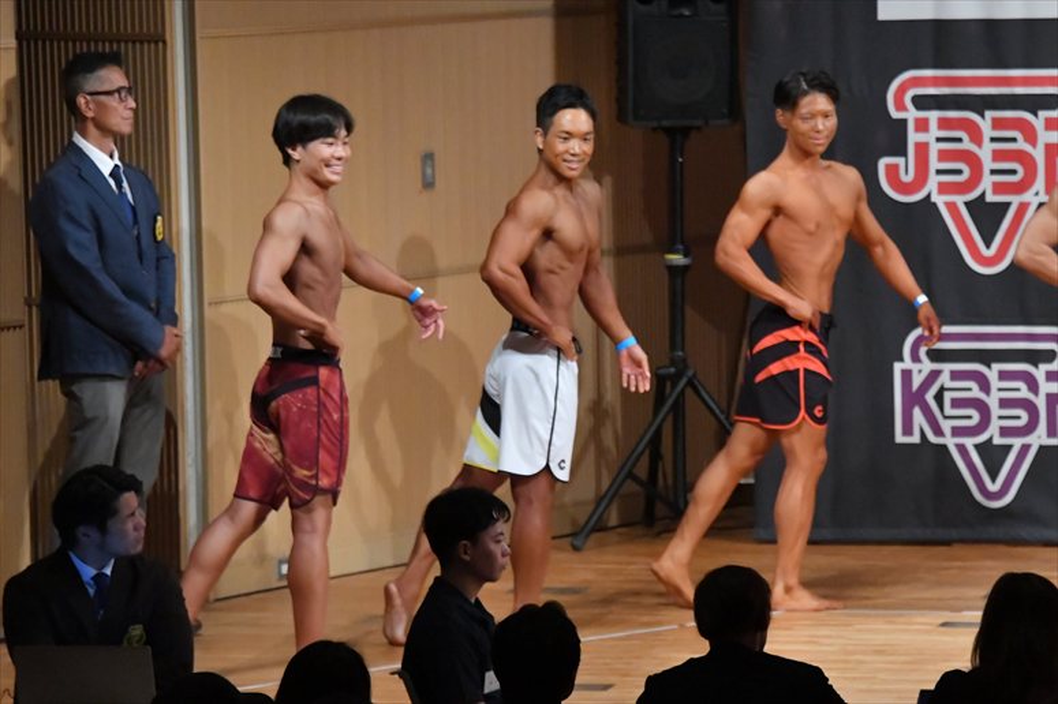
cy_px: 352
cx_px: 529
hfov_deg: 8.1
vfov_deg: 5.4
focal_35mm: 255
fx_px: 7491
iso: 10000
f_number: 5.6
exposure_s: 1/400
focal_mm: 170
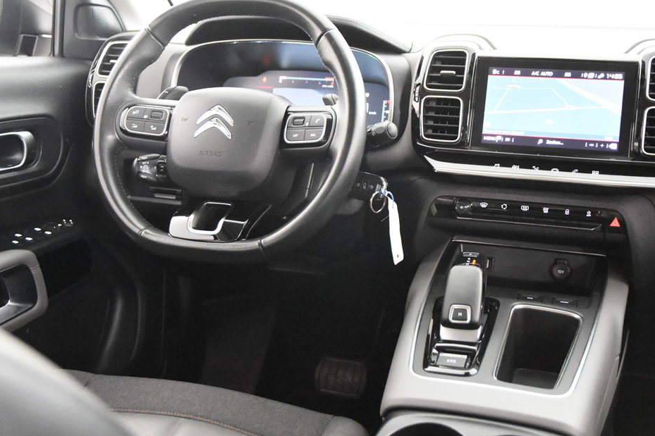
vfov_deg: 31.2
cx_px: 354
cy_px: 203
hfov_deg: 45.4
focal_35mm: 43
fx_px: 782
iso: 12800
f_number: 3.2
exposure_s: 1/40
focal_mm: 26
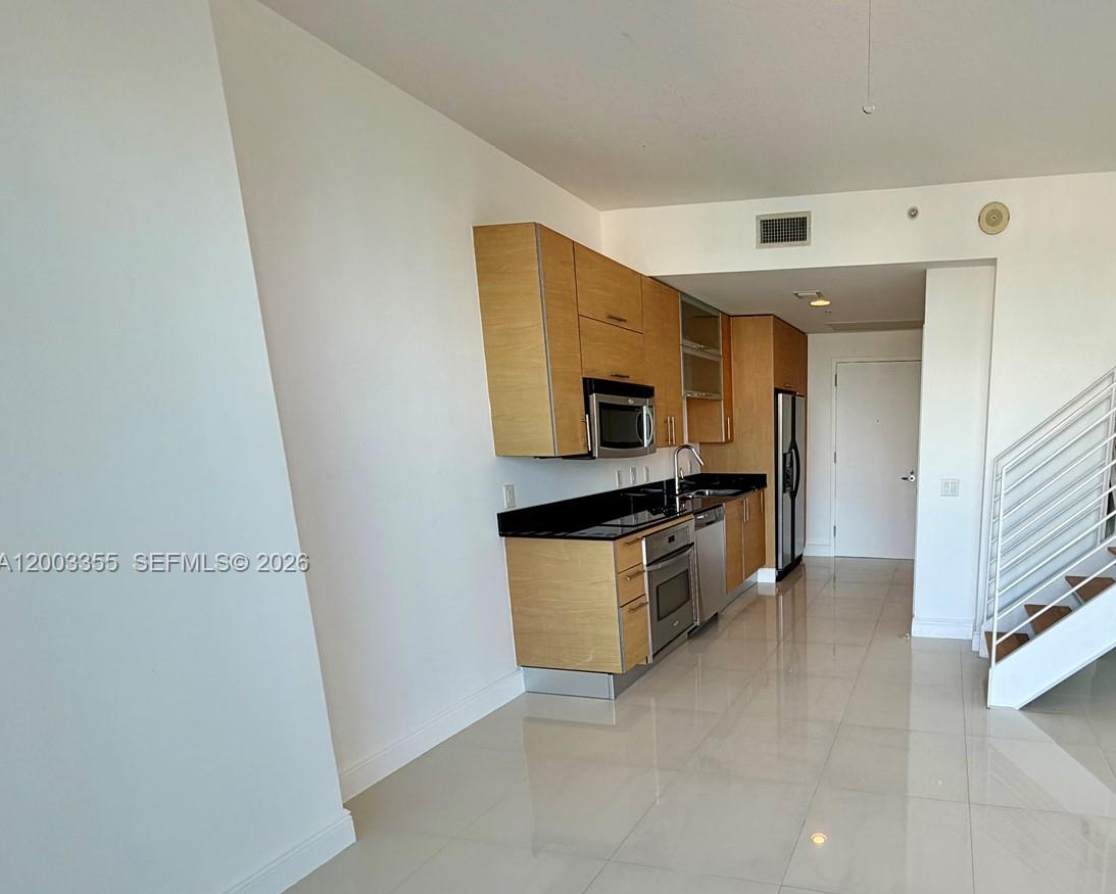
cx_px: 808
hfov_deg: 75.7
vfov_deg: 67.0
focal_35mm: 20
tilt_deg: -13.5
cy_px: 564
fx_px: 661
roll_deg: +0.4
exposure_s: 1/120
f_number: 2.2
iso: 64
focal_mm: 2.22
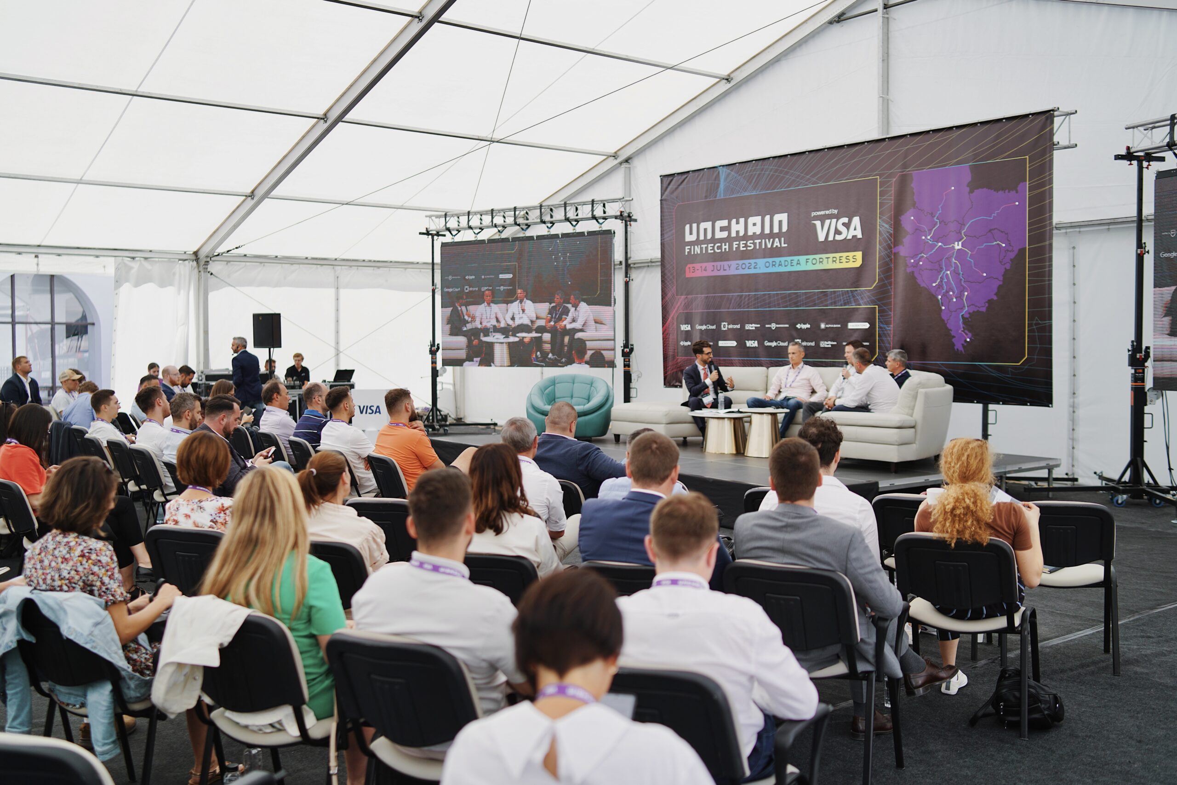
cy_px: 392
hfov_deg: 54.4
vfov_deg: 37.9
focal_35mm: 35
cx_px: 588
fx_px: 1144
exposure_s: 1/800
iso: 100
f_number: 1.7
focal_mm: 35
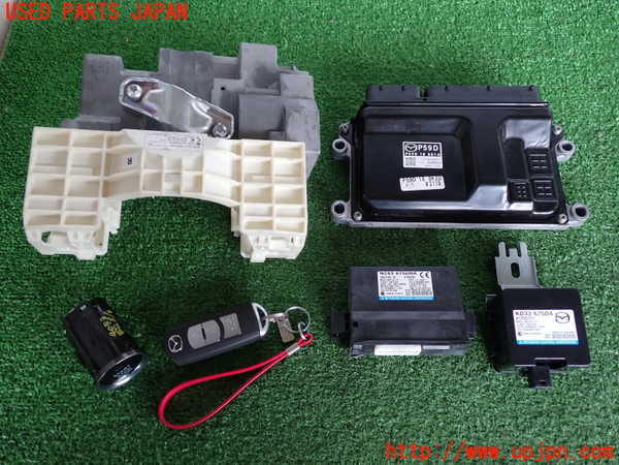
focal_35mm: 30
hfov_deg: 60.0
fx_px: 536
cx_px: 310
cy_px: 232
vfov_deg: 46.8
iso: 200
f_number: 2.3
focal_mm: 5.4
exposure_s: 1/40
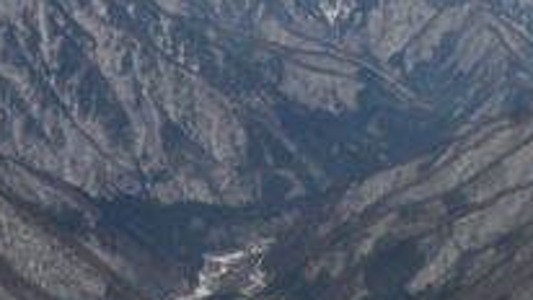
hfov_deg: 14.1
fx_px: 2092
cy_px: -137
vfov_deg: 8.1
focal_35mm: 148
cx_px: 636
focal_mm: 6.2
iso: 64
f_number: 6.3
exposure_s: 1/125
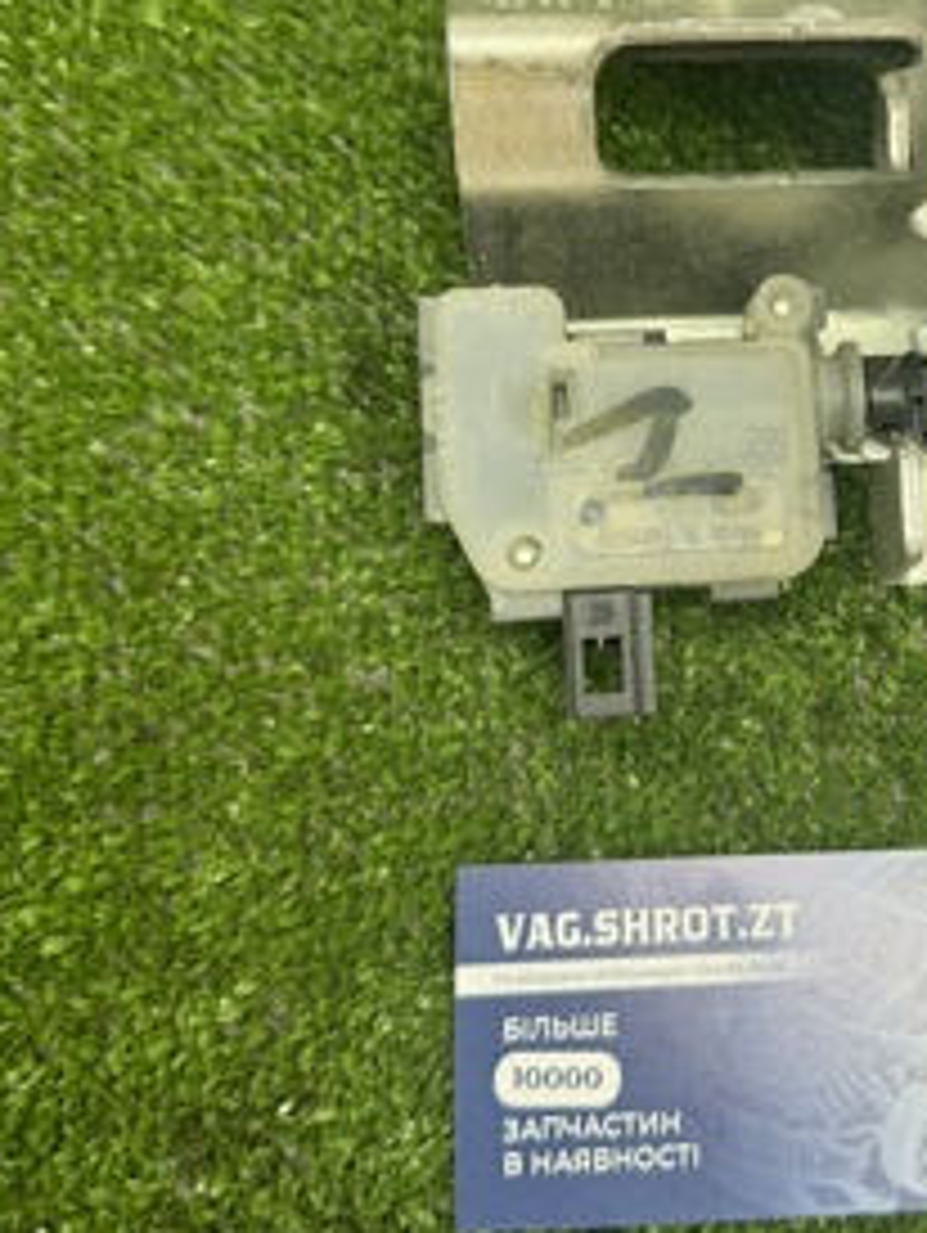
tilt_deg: -75.4
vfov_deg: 44.4
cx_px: 760
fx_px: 1497
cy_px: 459
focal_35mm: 42
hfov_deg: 33.3
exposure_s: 1/100
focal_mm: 6.76
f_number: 1.78
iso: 64
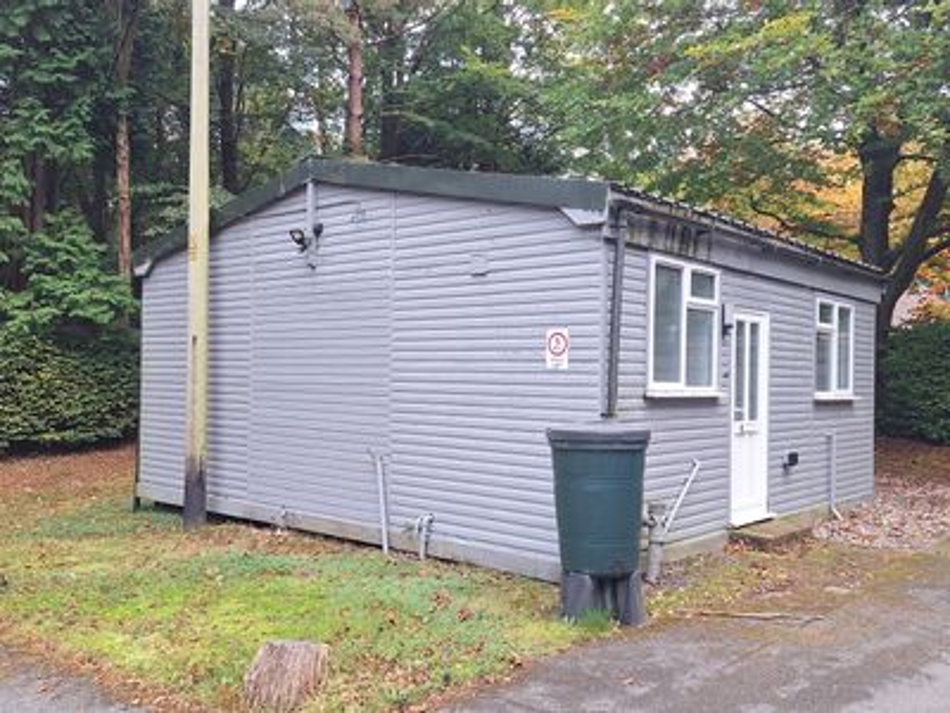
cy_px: 356
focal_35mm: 23
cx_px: 475
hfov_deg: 73.9
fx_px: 631
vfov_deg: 58.9
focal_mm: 5.54
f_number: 1.8
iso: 80
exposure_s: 1/120
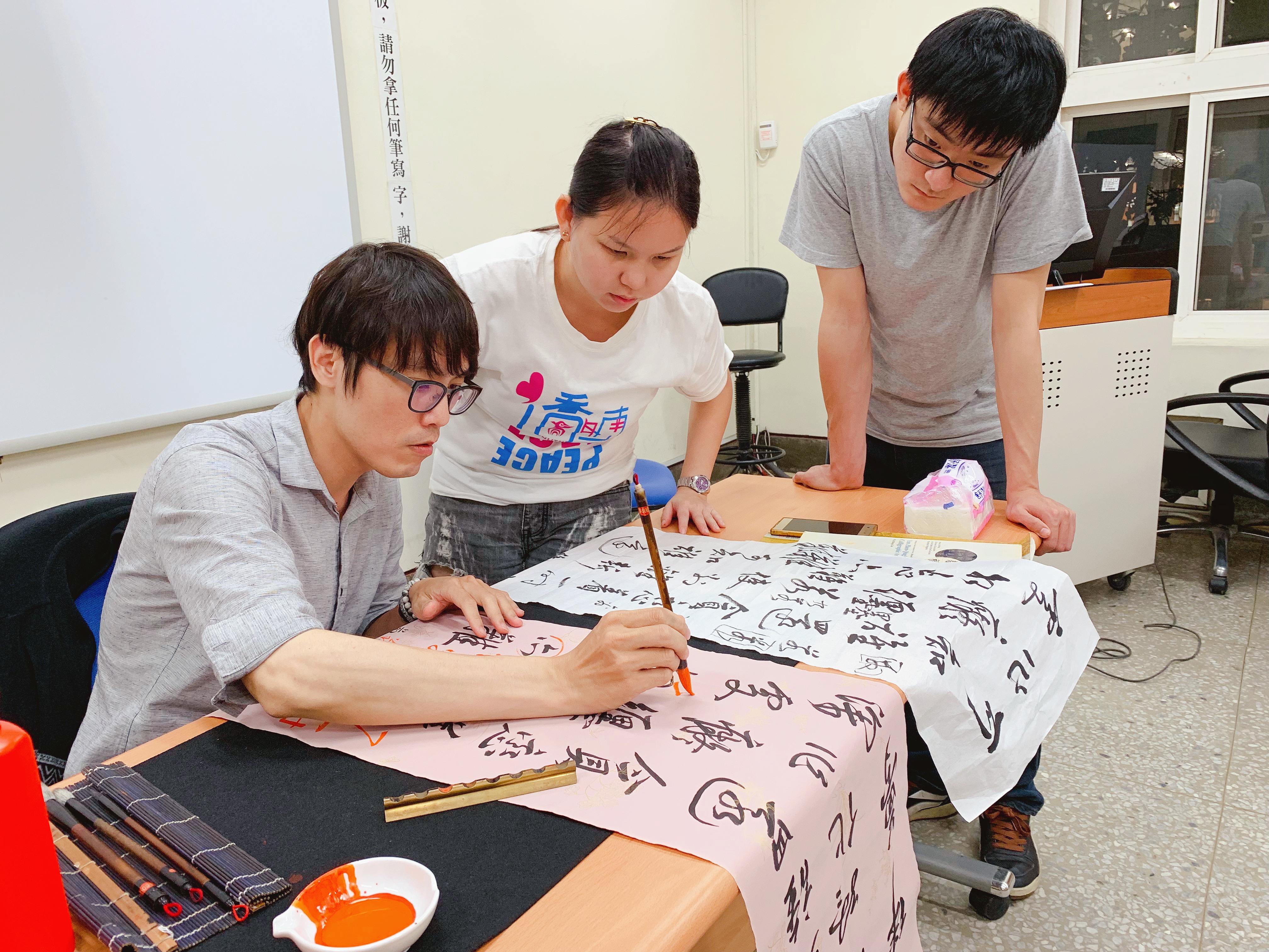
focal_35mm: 26
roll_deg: +3.0
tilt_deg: -13.0
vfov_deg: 53.1
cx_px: 634
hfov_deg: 67.3
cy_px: 476
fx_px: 953
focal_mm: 4.25
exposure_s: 1/60
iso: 80
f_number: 1.8
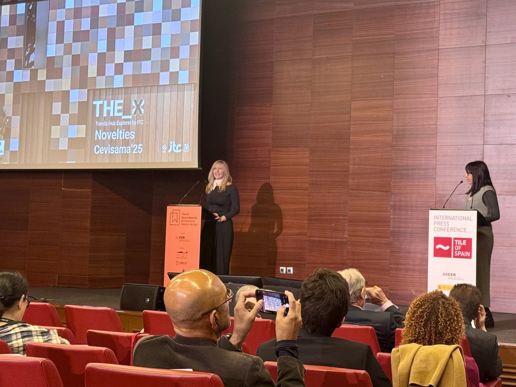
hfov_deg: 39.7
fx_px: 716
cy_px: 194
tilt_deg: +4.8
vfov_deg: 30.3
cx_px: 258
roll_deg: -1.5
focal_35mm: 48
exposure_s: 1/50
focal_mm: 6.76
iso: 250
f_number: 1.78
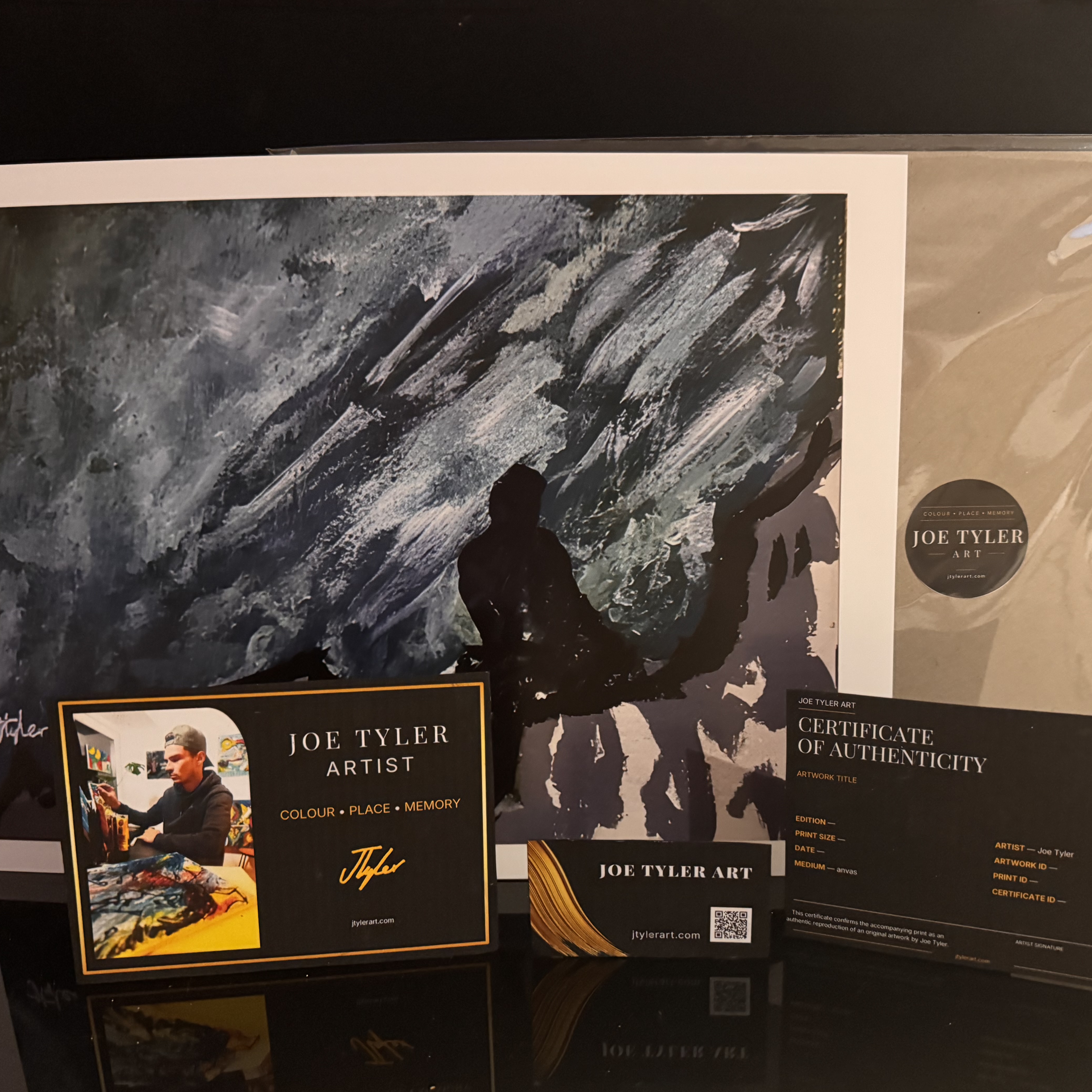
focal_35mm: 29
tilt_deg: -11.1
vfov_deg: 55.6
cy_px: 550
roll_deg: +0.3
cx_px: 606
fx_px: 1035
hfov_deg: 55.5
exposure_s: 1/33
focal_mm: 6.76
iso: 1000
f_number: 1.78
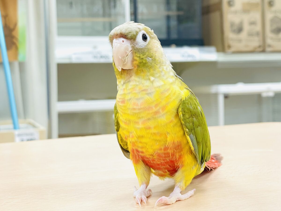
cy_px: 106
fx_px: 422
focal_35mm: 52
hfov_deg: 36.8
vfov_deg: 28.0
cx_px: 140
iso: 125
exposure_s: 1/99
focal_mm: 6
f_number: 2
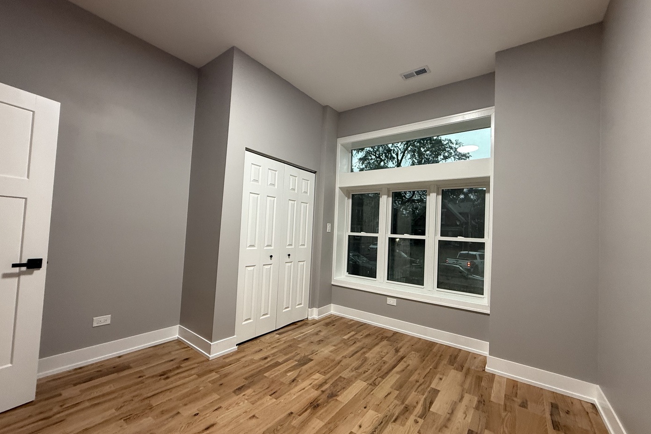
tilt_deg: +2.3
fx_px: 271
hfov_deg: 100.4
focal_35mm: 15
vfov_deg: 77.3
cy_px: 222
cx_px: 329
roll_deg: -3.0
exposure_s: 1/60
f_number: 2.2
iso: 250
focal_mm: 2.22
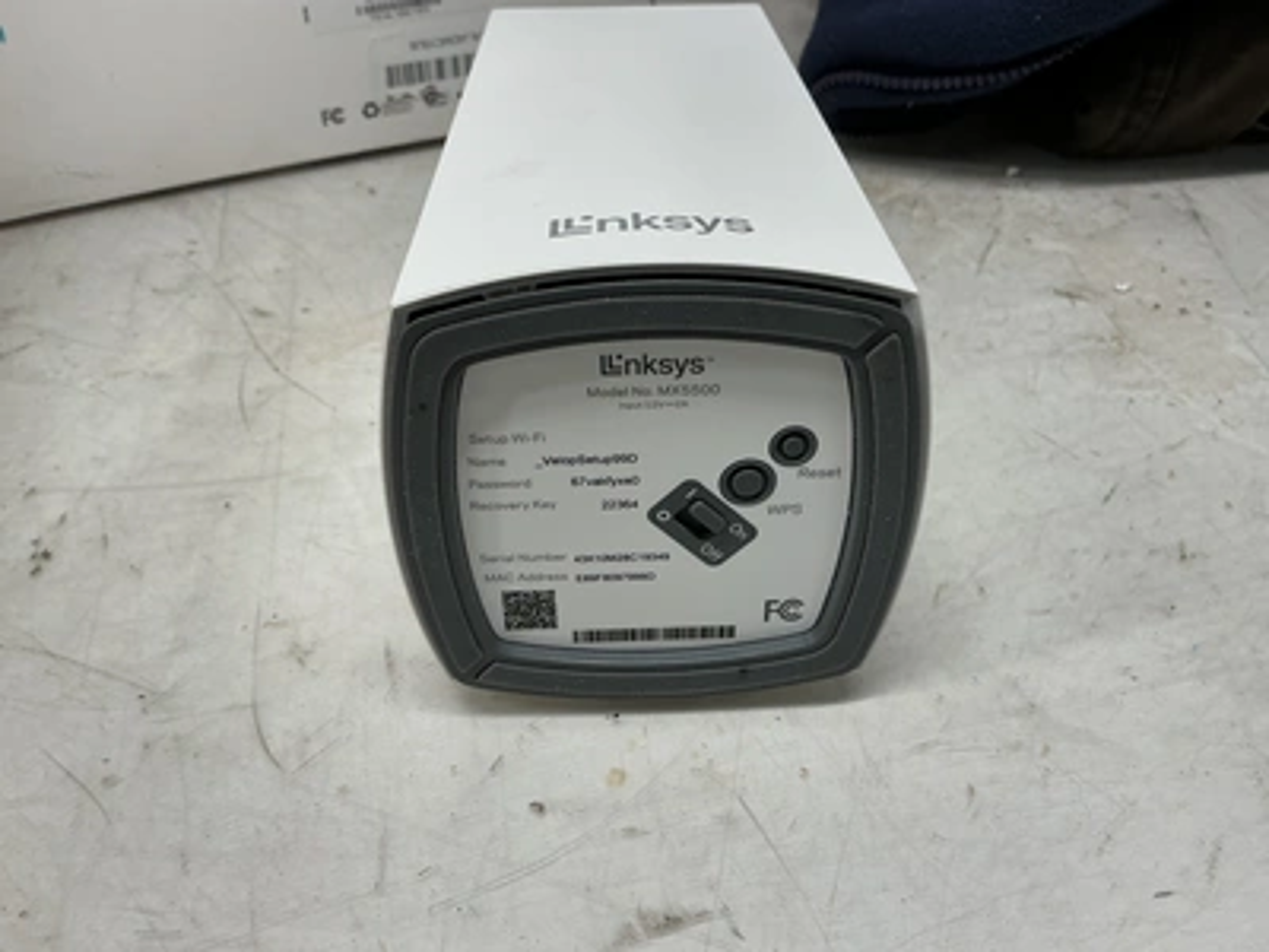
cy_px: 476
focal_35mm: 28
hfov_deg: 63.4
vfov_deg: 49.7
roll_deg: +0.0
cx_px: 634
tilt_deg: -38.2
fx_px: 1026
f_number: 1.8
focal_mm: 3
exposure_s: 1/120
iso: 32
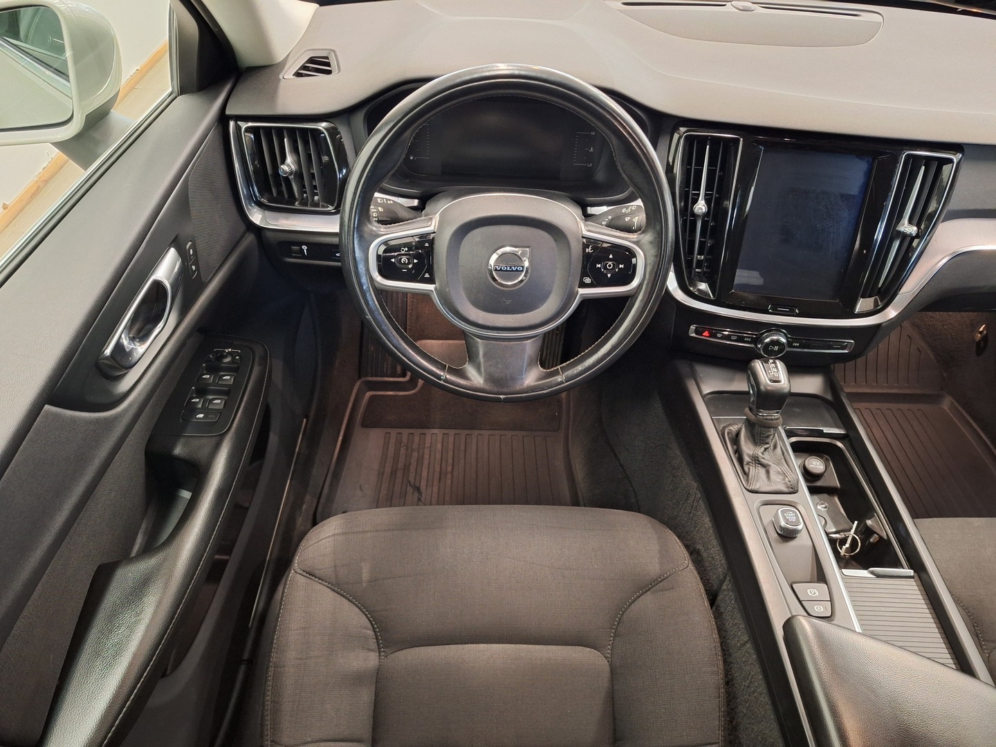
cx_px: 498
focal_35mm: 23
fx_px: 662
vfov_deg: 58.9
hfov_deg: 73.9
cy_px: 374
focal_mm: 5.54
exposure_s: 1/20
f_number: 1.8
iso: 640
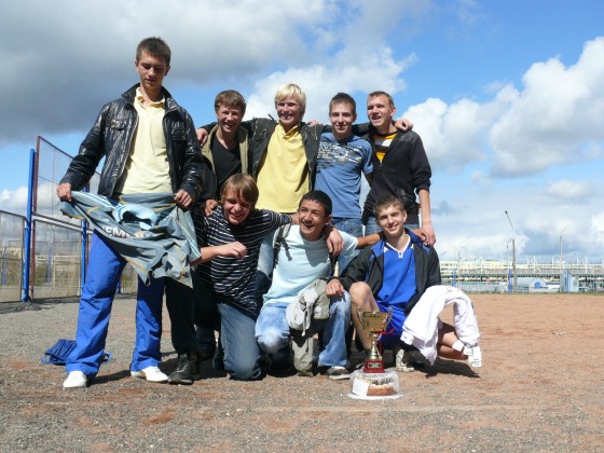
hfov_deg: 52.6
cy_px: 226
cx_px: 302
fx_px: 611
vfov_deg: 40.7
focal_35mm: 35
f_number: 6.3
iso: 100
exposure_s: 1/500
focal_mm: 7.4
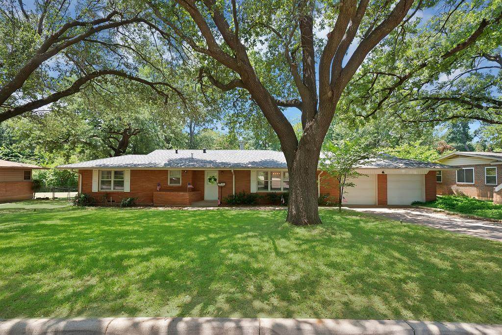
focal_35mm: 16
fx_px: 223
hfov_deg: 96.7
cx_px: 251
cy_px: 168
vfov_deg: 73.8
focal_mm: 16
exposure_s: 1/100
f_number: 9
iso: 640
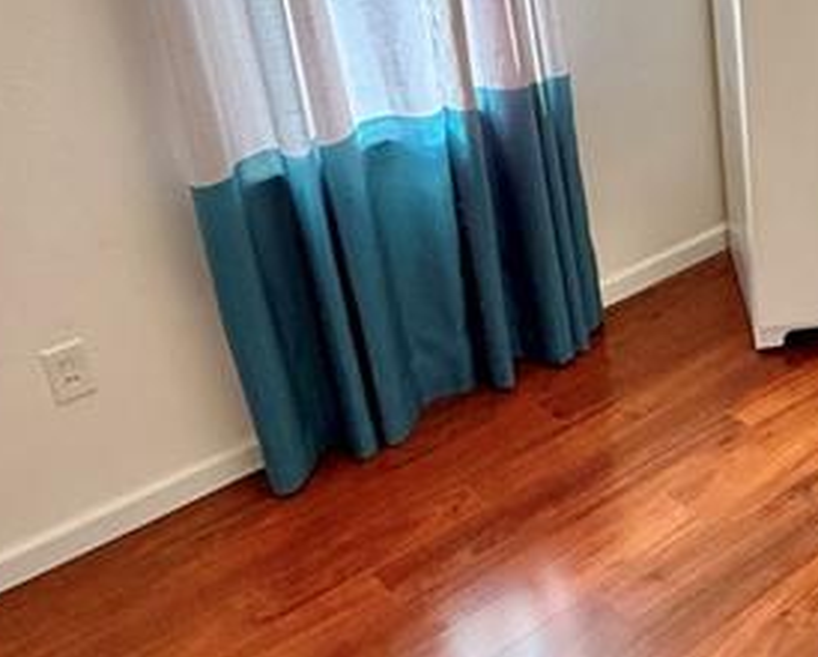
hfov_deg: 34.2
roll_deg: +2.7
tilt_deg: -22.8
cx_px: 767
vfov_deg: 29.4
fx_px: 1236
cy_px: 182
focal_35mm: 51
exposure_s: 1/99
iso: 200
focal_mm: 2.22
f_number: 2.2
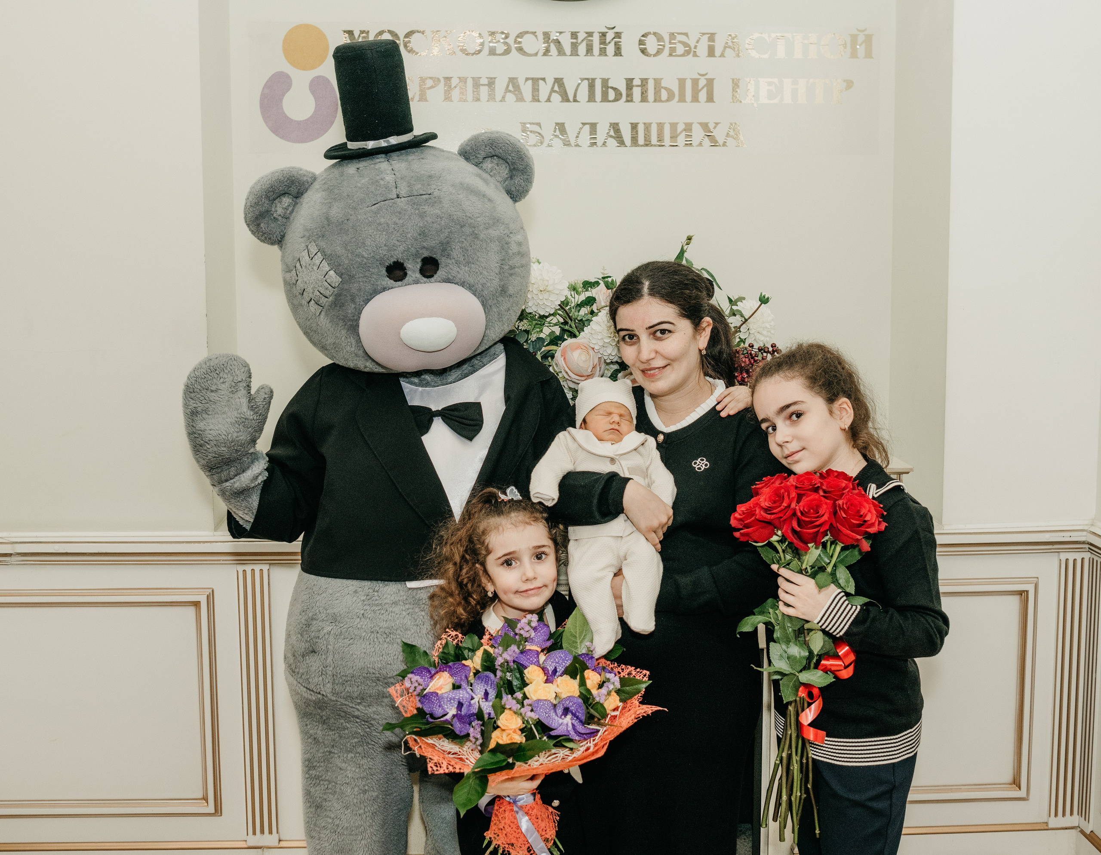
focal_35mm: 40
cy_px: 414
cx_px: 570
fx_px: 1304
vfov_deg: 36.3
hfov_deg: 45.8
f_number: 4.5
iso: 320
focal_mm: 28
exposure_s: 1/160
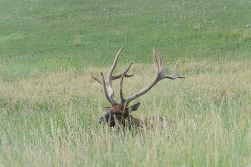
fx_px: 1044
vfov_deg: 9.1
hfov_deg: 13.7
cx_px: 126
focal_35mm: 150
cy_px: 84
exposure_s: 1/400
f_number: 10
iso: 1000
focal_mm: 150
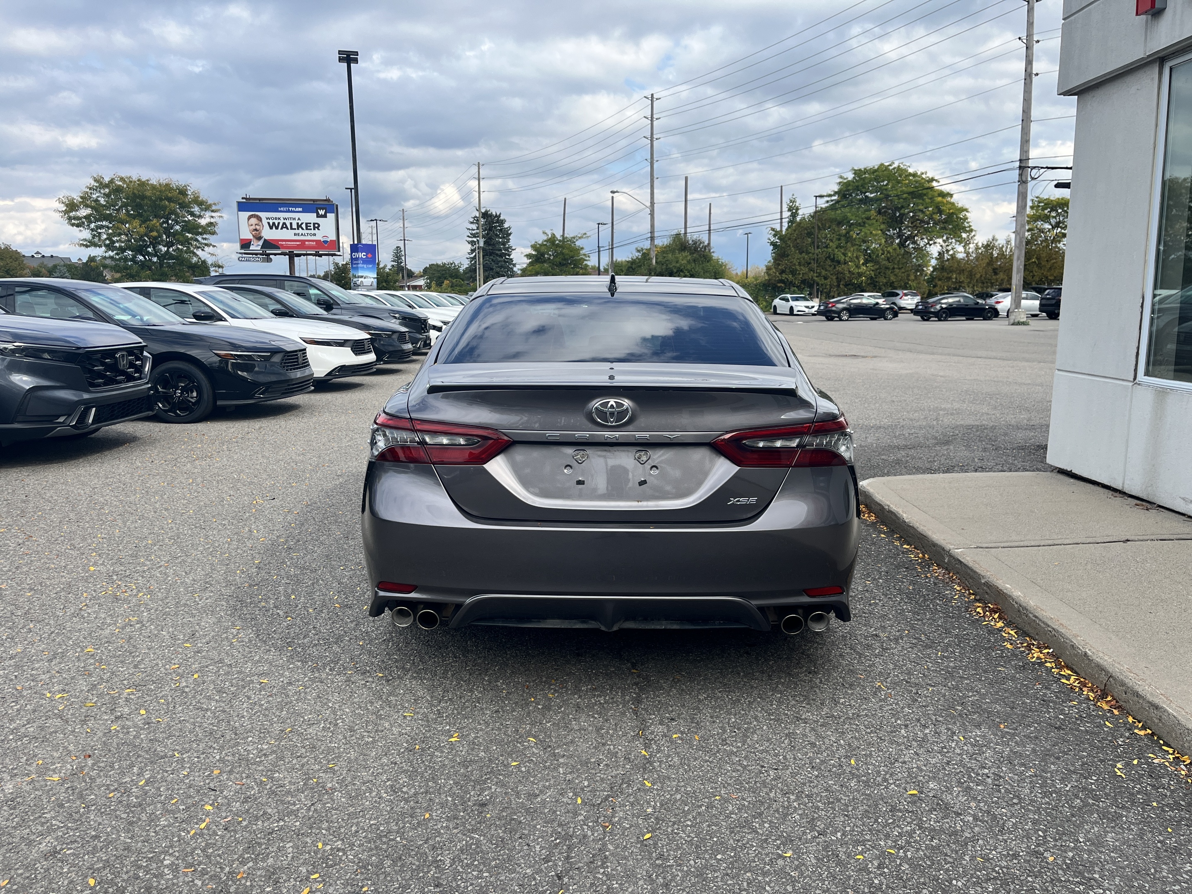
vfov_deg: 53.1
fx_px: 895
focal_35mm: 26
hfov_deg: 67.3
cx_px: 596
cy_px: 447
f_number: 1.6
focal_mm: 5.1
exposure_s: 1/2222
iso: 50
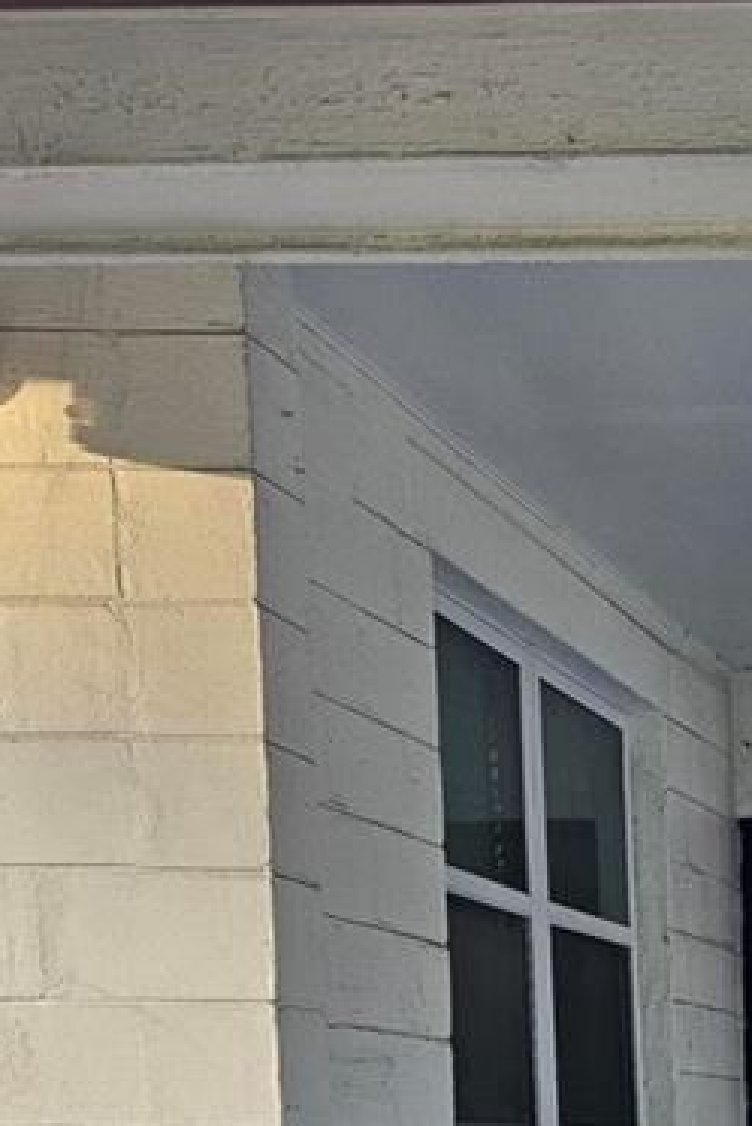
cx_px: 1253
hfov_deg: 15.7
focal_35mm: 77
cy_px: 1371
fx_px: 2410
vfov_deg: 23.8
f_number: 1.8
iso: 125
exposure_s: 1/180
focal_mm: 5.4
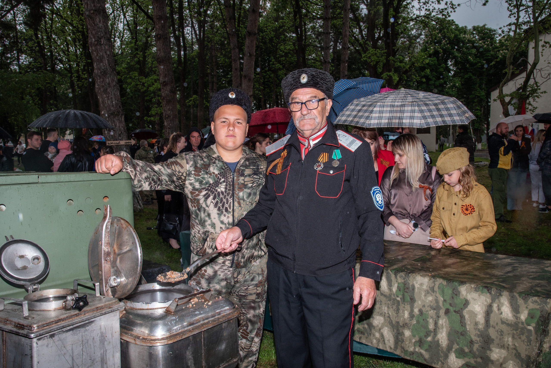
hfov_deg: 60.3
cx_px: 276
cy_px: 184
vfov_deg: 42.4
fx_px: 475
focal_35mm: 31
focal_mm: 31
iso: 500
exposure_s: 1/160
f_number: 13
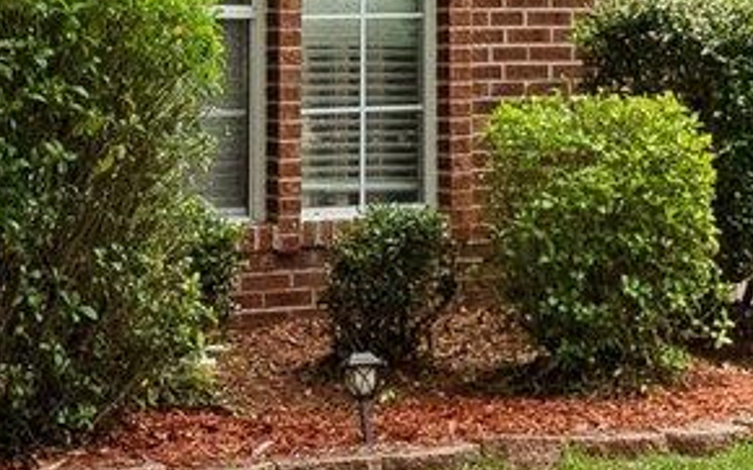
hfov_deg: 19.0
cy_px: 30
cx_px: 675
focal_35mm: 108
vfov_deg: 12.0
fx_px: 2215
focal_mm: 10
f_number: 8
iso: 400
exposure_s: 1/400
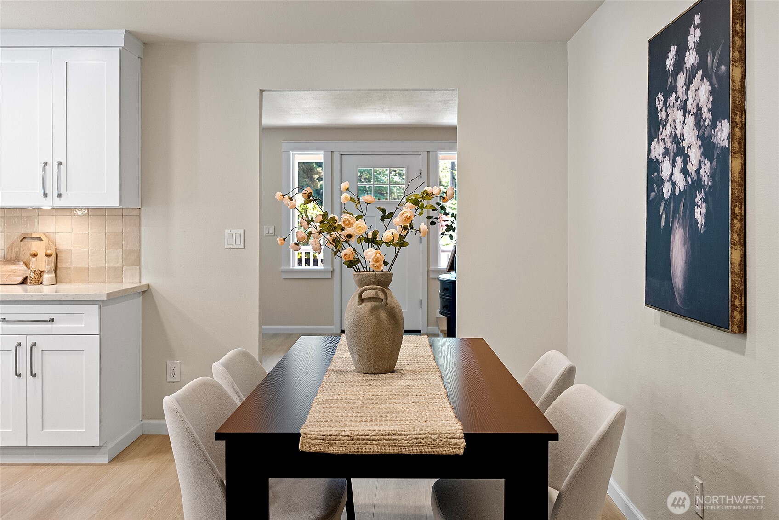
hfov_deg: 54.4
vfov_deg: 37.9
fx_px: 758
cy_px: 260
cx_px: 390
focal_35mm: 35
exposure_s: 1/30
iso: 1600
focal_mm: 35
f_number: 6.3
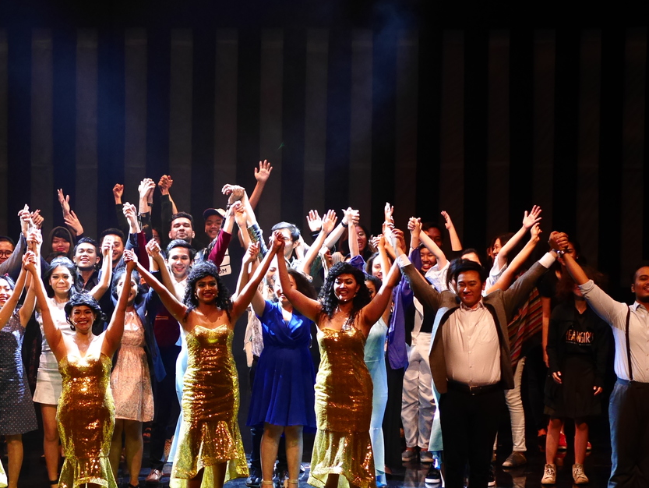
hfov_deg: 12.1
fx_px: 3039
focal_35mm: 162
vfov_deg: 9.2
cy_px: 309
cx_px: 141
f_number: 1.8
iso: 2000
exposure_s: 1/250
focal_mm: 45
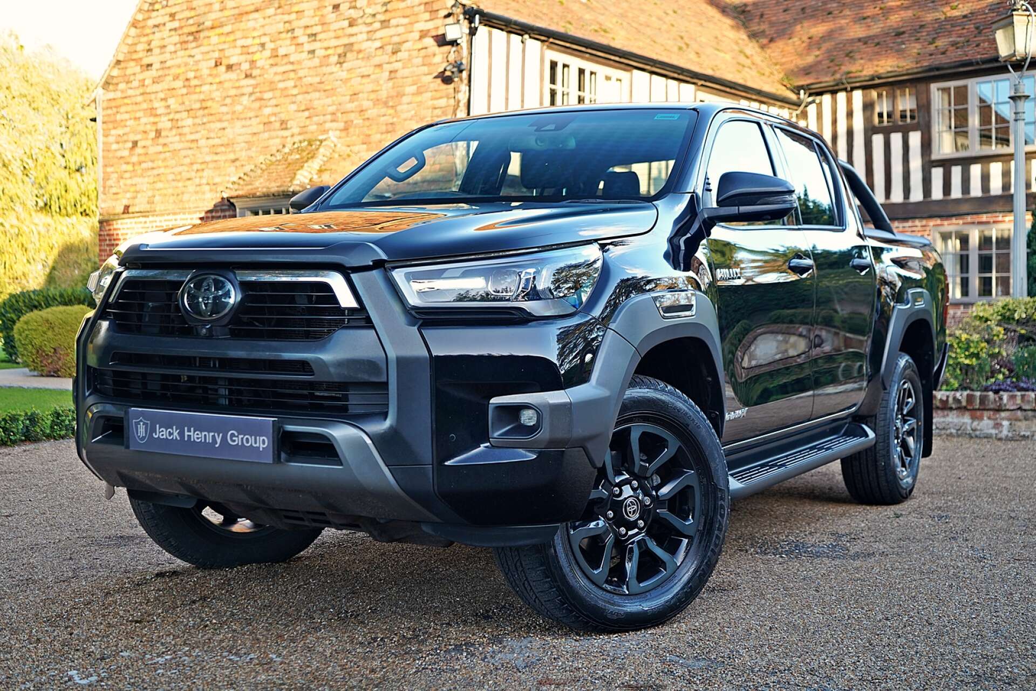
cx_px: 518
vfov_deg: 31.2
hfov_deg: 45.4
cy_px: 346
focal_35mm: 43
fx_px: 1237
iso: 250
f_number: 4
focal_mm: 43
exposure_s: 1/60
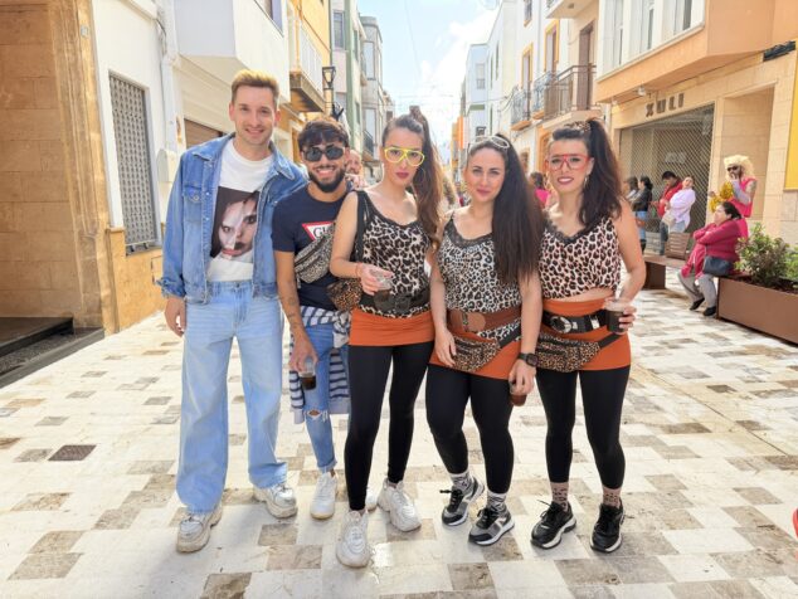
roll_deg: +1.0
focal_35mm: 24
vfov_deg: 56.8
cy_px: 300
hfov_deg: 71.6
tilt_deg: -10.0
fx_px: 553
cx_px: 399
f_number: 1.78
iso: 100
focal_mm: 6.76
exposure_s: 1/445
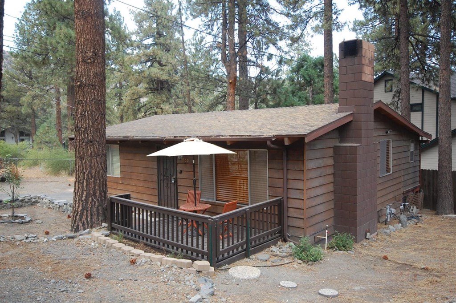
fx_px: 380
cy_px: 152
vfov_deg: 43.5
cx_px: 228
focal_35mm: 30
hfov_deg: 62.0
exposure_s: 1/100
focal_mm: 20
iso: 400
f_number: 5.6
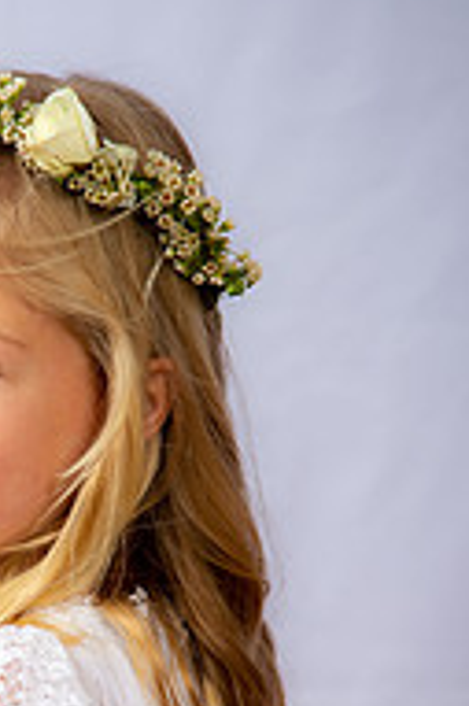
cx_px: -13
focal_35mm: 200
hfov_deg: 6.8
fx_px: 3915
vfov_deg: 10.2
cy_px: 673
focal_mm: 85
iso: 250
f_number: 6.3
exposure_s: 1/160
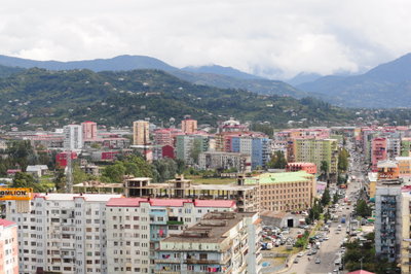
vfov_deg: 18.2
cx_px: 206
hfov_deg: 27.0
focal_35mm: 75
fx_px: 856
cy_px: 137
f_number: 10
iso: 320
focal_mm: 50
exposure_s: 1/400
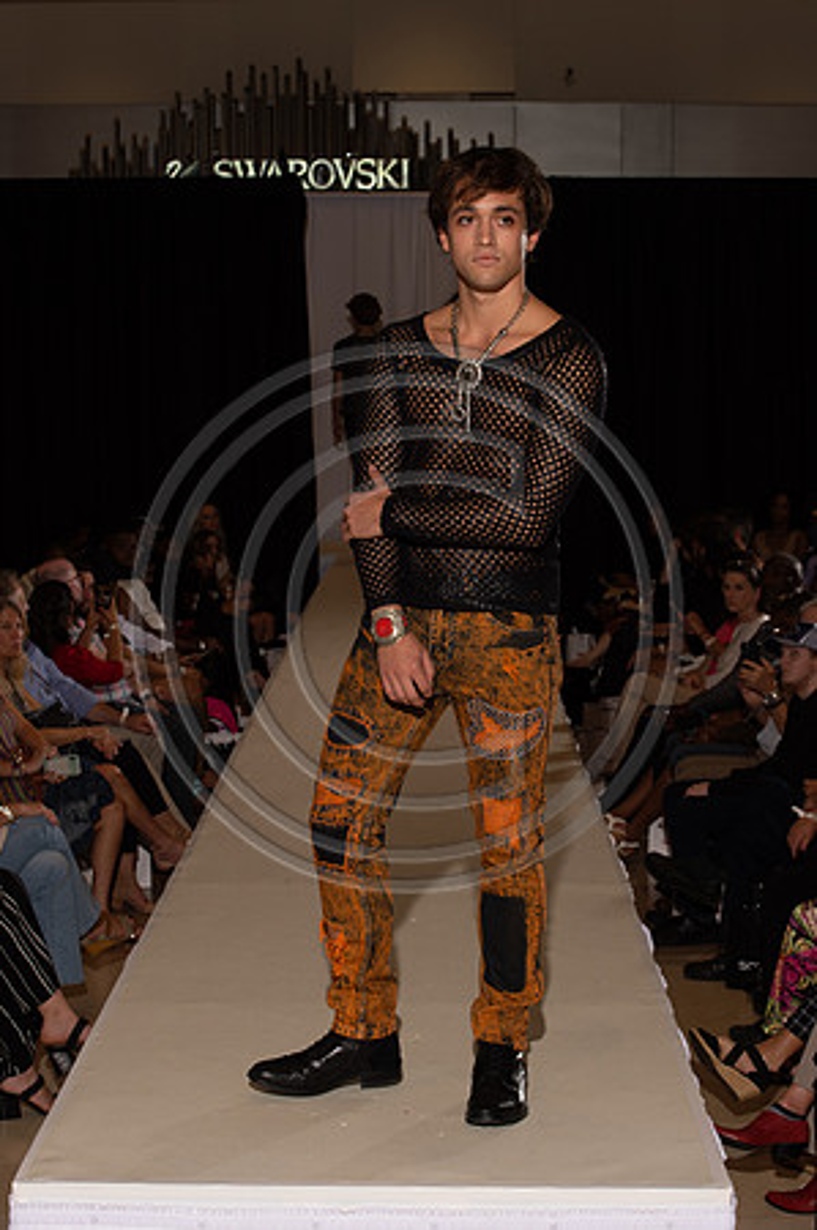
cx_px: 408
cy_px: 615
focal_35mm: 70
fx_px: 2388
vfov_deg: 28.9
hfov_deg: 19.4
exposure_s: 1/250
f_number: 9
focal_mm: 70
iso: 800
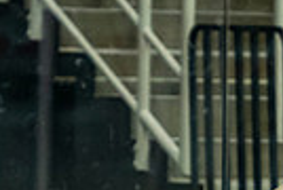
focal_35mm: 1216
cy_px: 356
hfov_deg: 1.7
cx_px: 489
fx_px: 9580
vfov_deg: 1.1
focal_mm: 155
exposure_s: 1/800
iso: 1600
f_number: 3.2
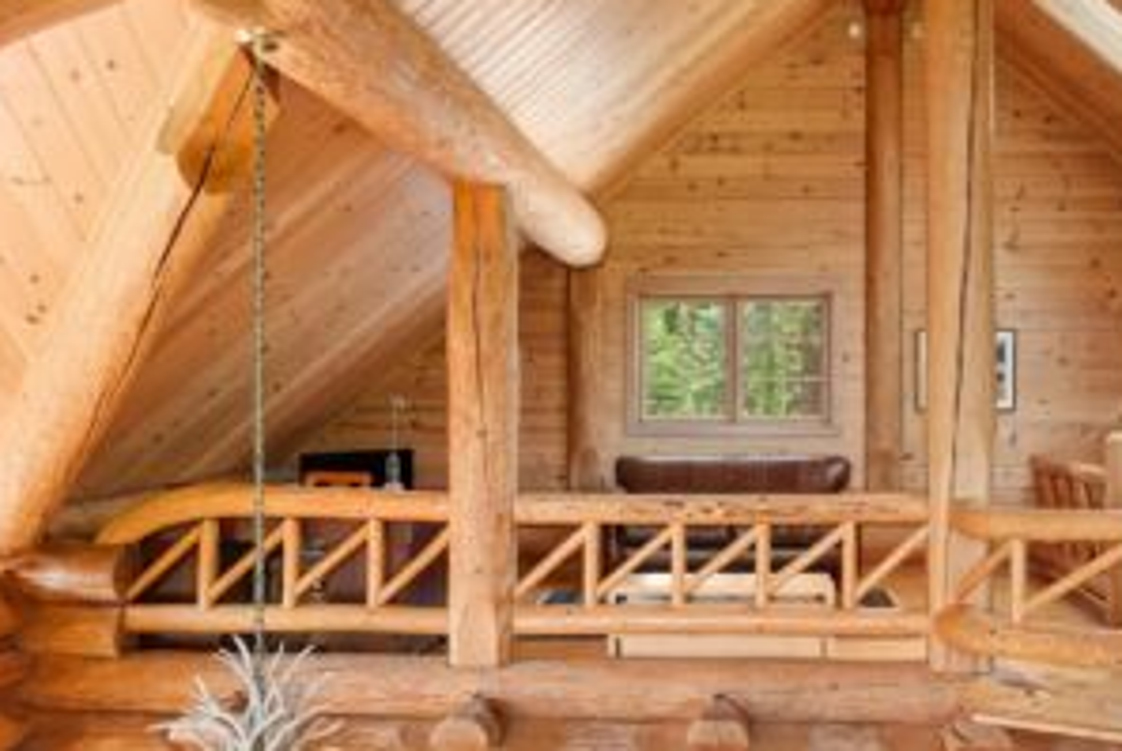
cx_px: 718
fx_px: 1221
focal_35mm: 39
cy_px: 353
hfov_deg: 48.8
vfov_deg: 34.2
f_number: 3.2
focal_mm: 29.1
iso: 400
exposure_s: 1/15
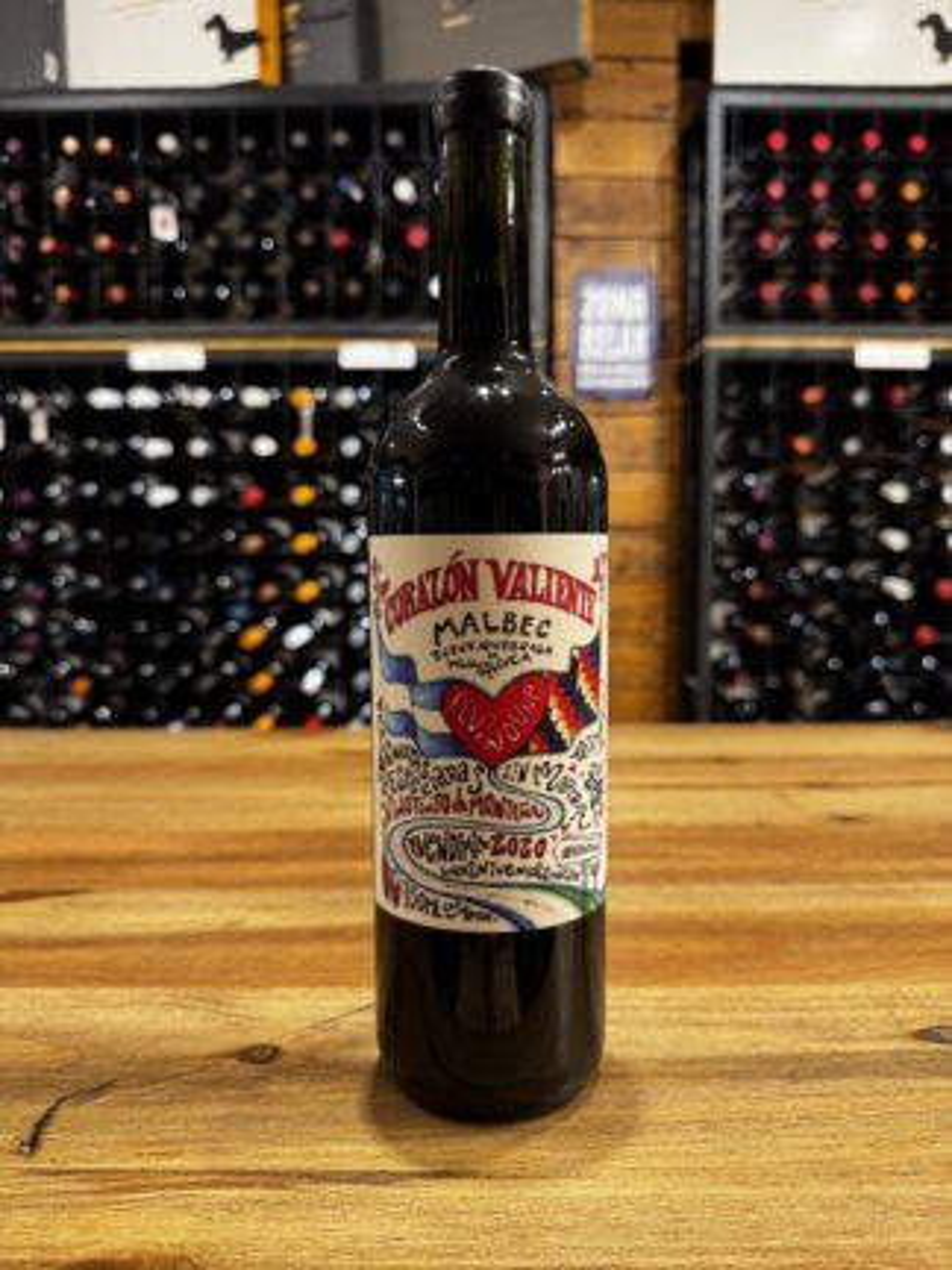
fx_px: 880
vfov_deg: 71.6
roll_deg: +0.5
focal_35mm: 24
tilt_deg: -6.2
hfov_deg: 56.8
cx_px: 476
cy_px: 635
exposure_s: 1/50
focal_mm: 6.76
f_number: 1.78
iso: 320
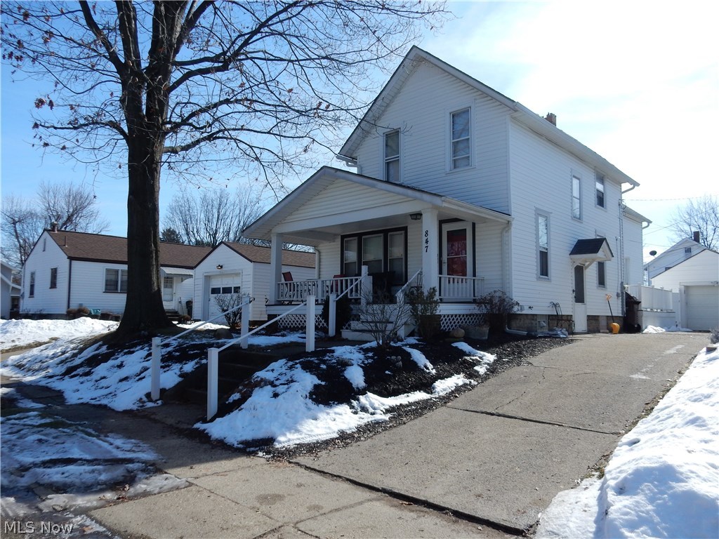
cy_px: 270
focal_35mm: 25
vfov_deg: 54.9
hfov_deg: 69.4
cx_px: 360
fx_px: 519
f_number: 3.7
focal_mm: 4.5
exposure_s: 1/1250
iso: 125
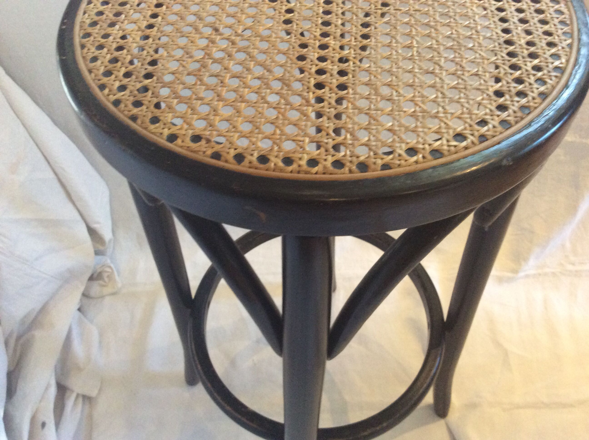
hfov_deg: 56.9
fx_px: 544
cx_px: 294
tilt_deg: -53.8
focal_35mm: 32
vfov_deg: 44.1
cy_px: 220
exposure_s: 1/25
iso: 200
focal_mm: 3.3
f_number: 2.4
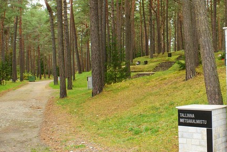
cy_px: 68
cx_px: 200
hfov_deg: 36.0
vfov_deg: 26.1
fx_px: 329
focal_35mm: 52
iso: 200
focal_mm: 18
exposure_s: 1/50
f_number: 6.3
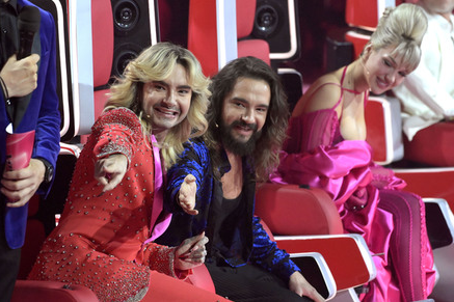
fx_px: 4551
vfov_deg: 3.8
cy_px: 147
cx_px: 231
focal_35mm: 361
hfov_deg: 5.7
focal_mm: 350
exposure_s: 1/400
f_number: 5.6
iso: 12800
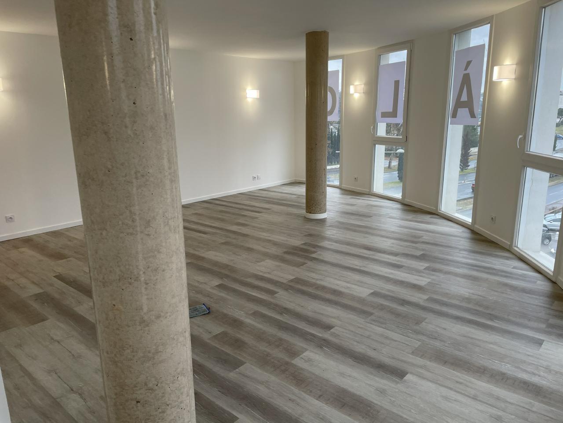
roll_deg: +2.1
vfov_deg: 53.1
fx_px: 423
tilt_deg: -13.7
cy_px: 212
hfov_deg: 67.3
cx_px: 282
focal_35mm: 26
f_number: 1.6
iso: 80
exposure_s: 1/100
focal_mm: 4.2
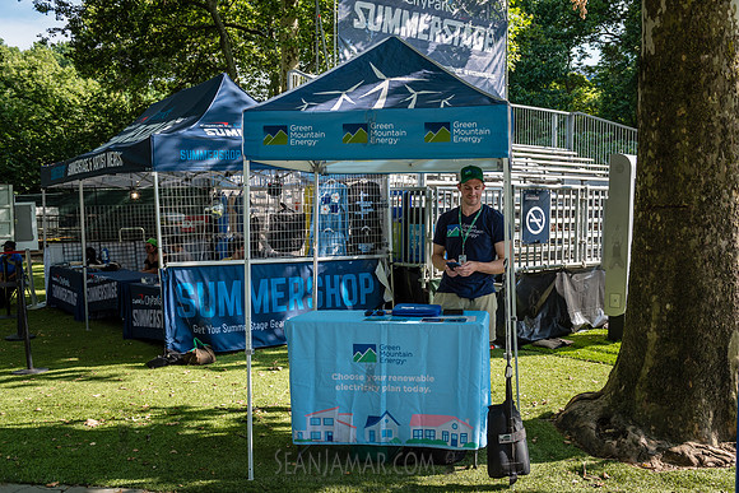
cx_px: 410
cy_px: 270
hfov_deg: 53.0
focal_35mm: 36
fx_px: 740
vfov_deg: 36.8
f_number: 3.5
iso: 320
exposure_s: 1/1250
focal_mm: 32
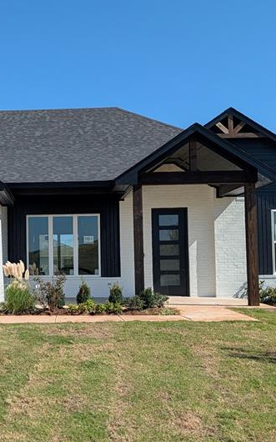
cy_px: 228
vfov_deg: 41.1
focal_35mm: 49
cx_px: 19
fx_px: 590
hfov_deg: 25.4
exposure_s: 1/1517
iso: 20
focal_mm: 6.9
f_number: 1.68
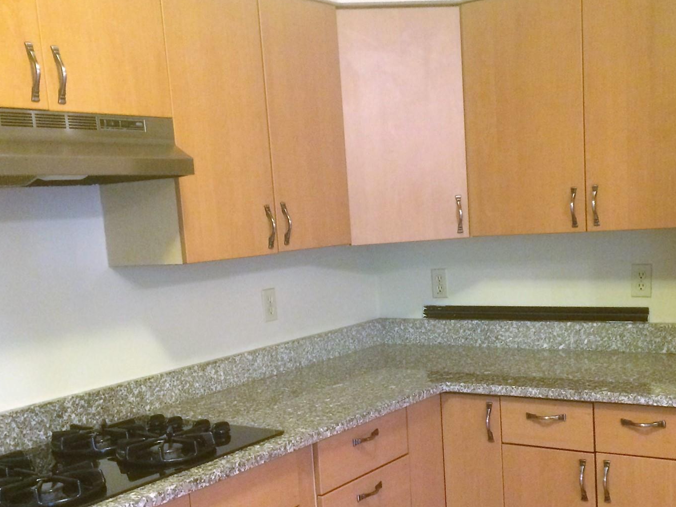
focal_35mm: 44
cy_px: 355
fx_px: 859
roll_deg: +0.8
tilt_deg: -9.7
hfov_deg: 42.8
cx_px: 390
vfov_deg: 32.5
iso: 320
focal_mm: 4.15
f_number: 2.2
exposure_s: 1/30
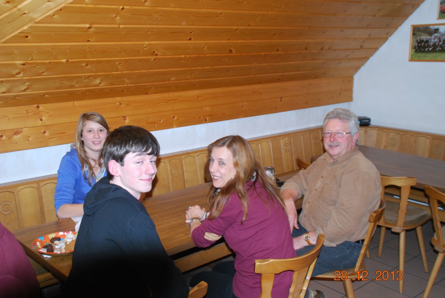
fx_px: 520
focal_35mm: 42
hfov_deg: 46.3
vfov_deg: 32.0
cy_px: 149
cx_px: 222
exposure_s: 1/60
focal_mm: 28
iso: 800
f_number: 5
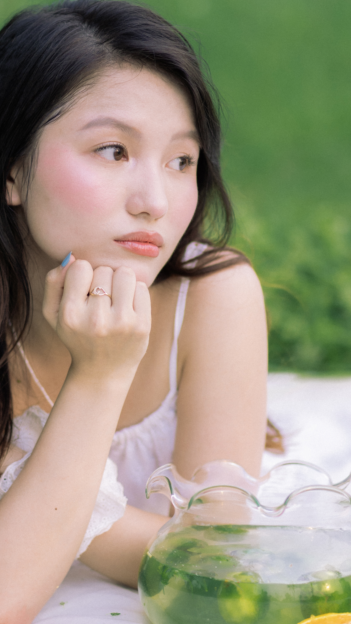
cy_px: 311
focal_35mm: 134
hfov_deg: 9.1
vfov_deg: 16.0
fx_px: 2217
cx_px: 164
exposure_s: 1/800
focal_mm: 85
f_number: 1.8
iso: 400
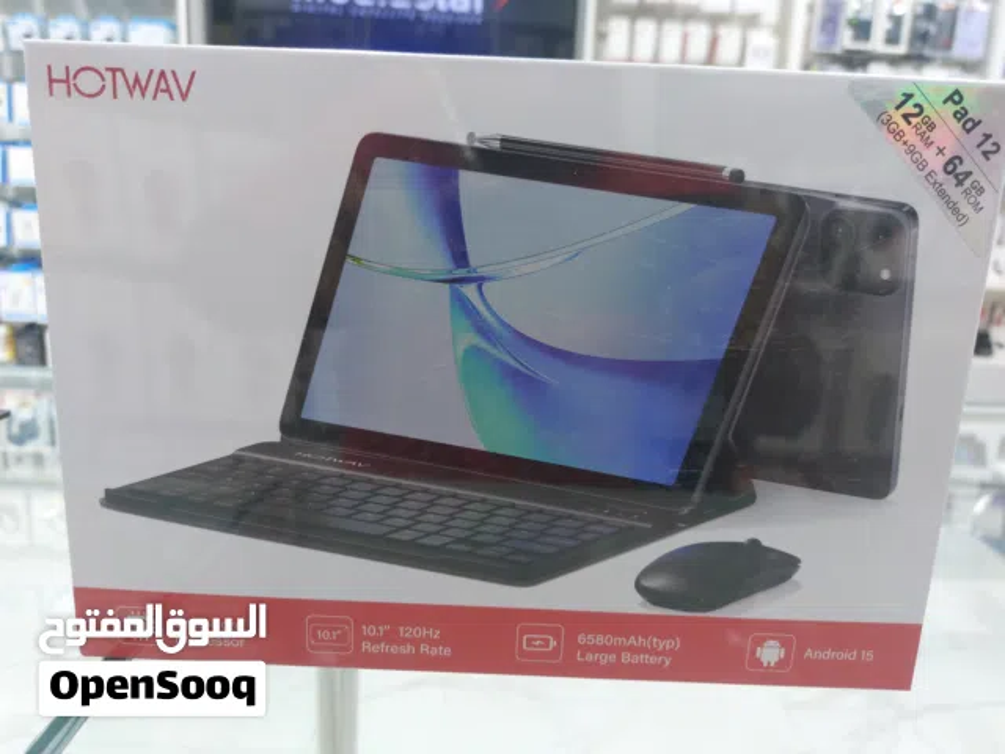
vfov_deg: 54.9
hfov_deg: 69.4
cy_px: 377
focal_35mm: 25
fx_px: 726
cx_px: 502
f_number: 1.8
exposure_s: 1/100
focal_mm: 5.23
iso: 100
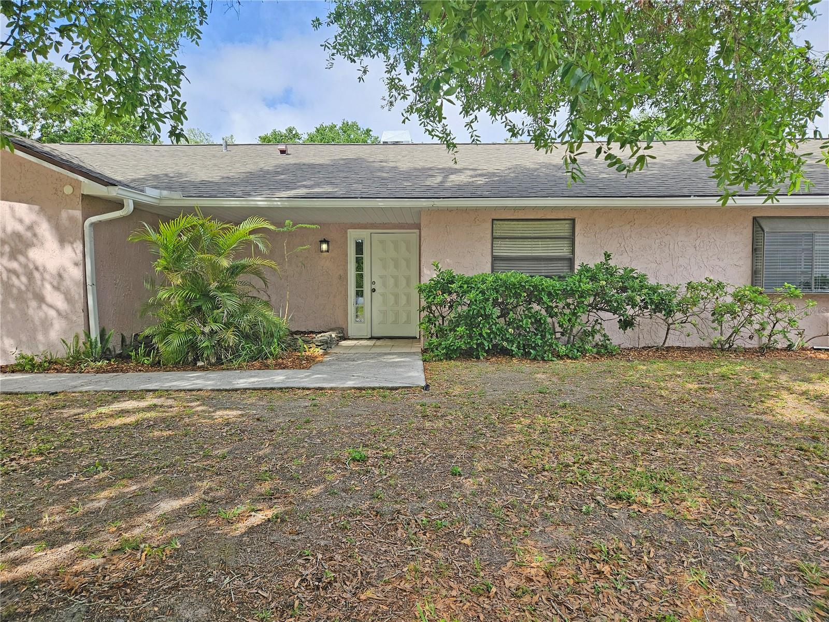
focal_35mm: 23
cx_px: 414
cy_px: 311
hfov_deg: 73.9
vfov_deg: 58.9
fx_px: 551
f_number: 1.8
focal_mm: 5.4
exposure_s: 1/1300
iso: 40
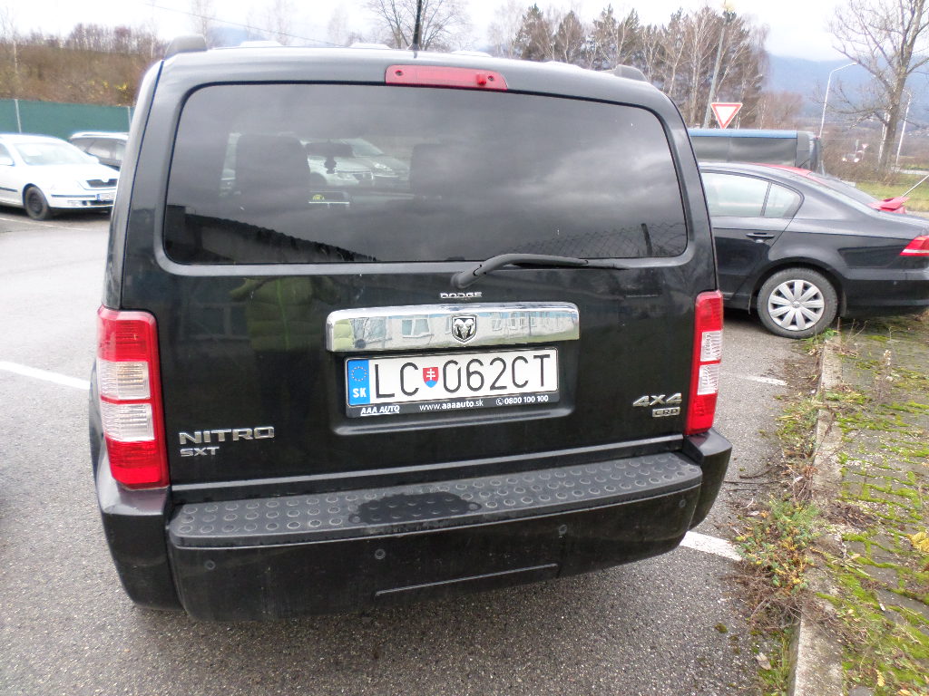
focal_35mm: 25
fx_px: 671
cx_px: 464
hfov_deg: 69.4
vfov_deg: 54.9
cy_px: 348
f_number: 2.5
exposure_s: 1/30
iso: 200
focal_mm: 4.5
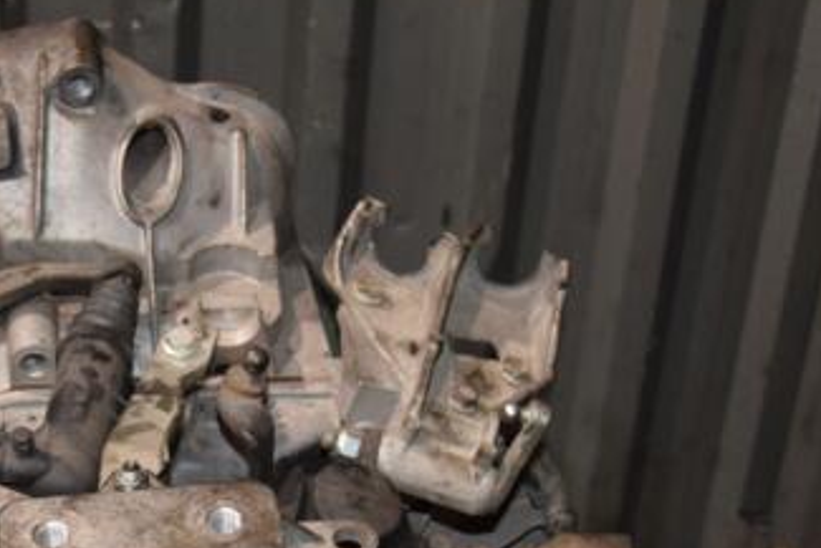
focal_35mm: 72
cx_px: 227
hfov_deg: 27.7
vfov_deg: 18.7
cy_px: 472
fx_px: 1643
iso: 800
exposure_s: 1/60
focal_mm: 26
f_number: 5
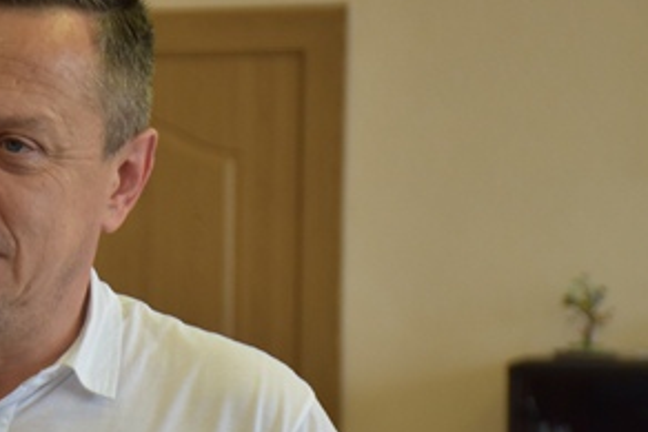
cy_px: 367
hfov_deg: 10.0
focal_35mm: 204
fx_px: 3674
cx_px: 0
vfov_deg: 6.7
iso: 400
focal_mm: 62
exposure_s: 1/100
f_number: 5
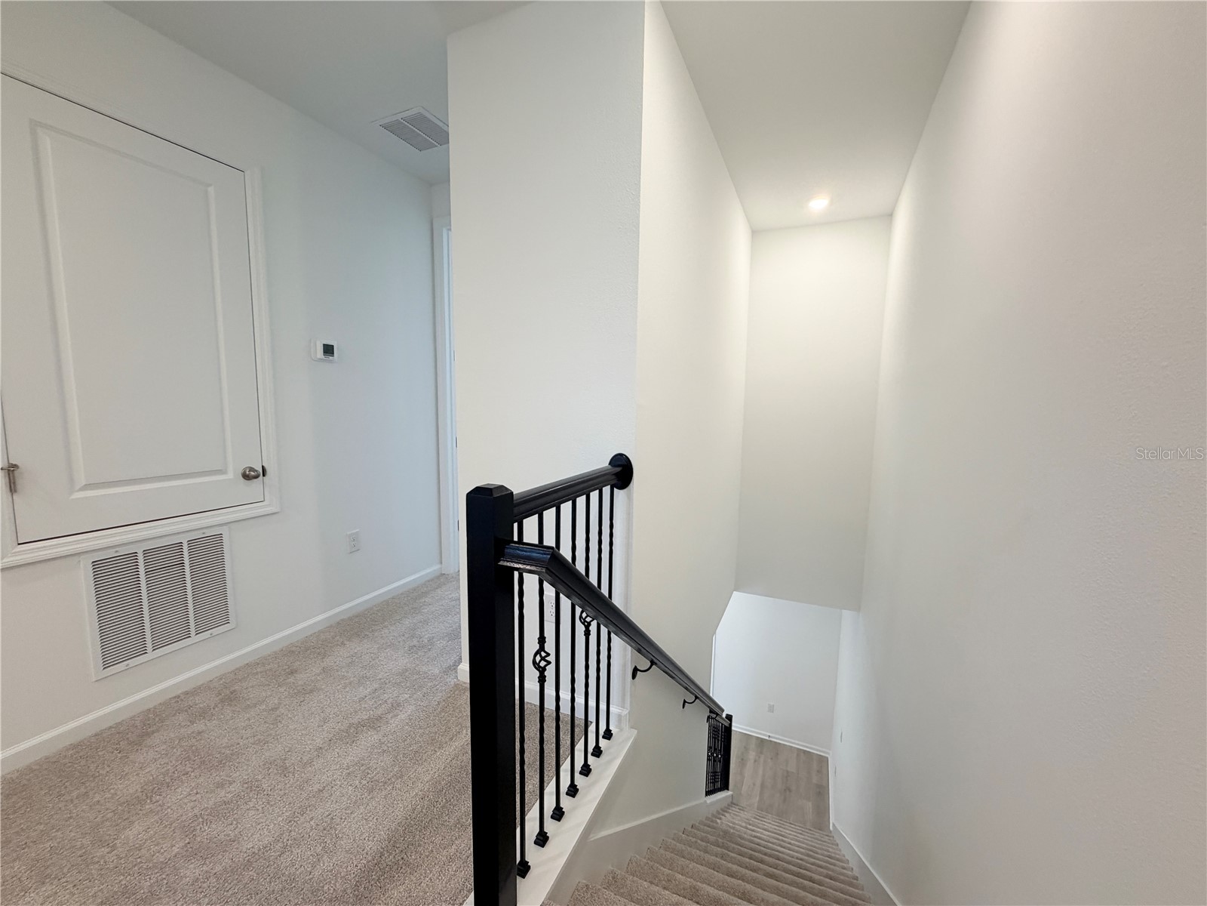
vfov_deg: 85.7
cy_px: 453
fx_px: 488
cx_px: 604
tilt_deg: -6.9
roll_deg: +0.3
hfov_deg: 102.1
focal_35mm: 14
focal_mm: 2.22
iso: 160
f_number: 2.2
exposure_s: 1/120
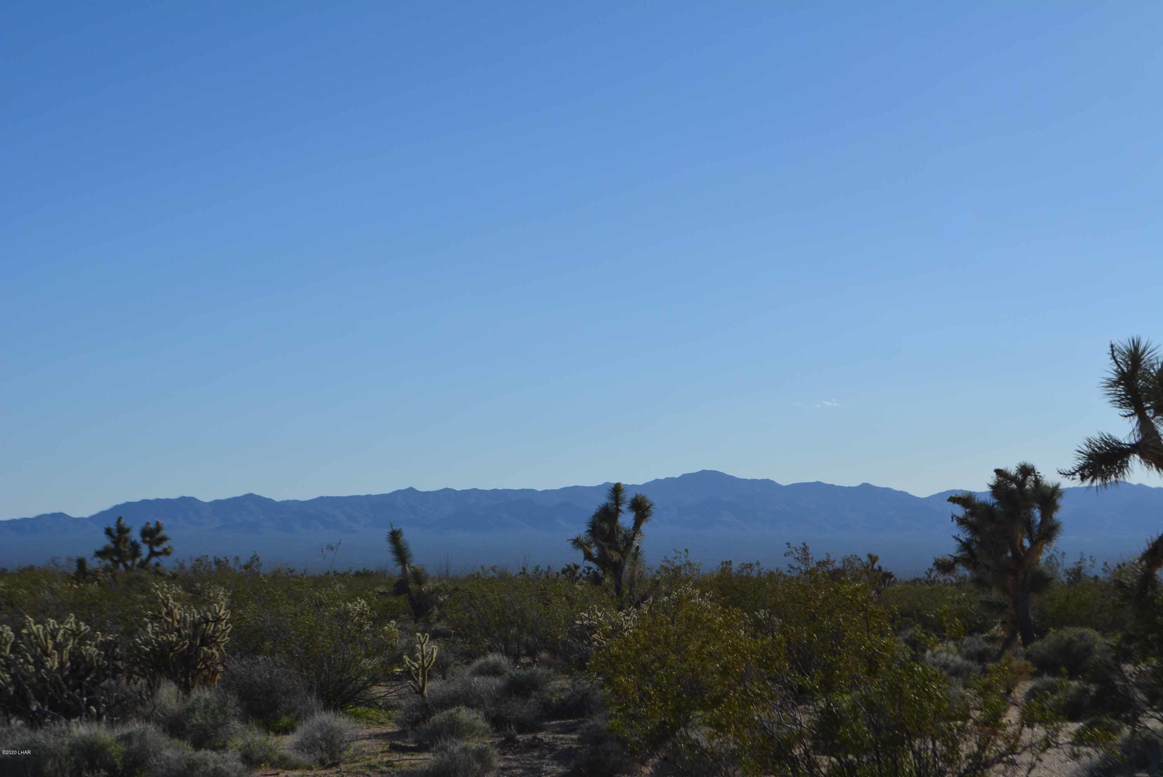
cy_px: 388
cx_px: 582
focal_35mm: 60
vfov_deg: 22.7
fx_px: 1940
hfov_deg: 33.4
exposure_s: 1/2000
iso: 360
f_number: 8
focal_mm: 40
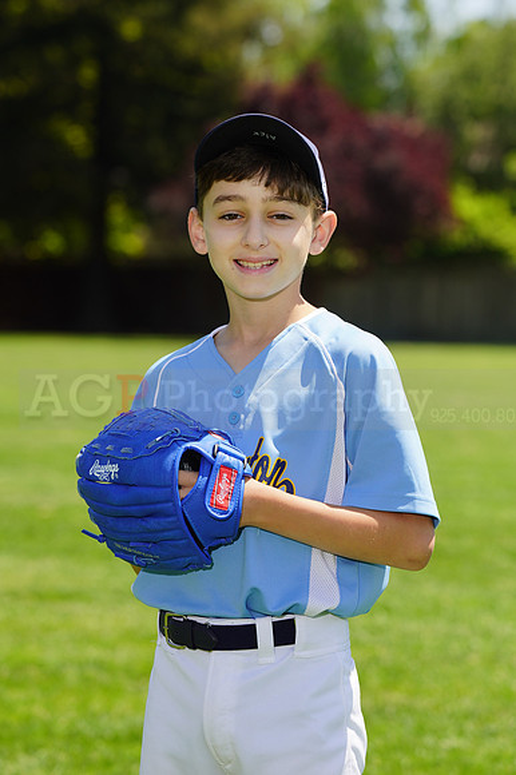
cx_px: 258
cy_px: 388
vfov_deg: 9.3
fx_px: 4757
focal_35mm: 221
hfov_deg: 6.2
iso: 100
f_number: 9
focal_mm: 221
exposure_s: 1/200
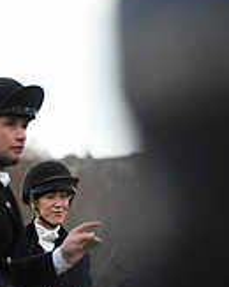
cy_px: 259
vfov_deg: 2.9
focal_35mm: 669
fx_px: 5678
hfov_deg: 2.3
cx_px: -252
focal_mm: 200
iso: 3600
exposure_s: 1/1250
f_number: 5.6
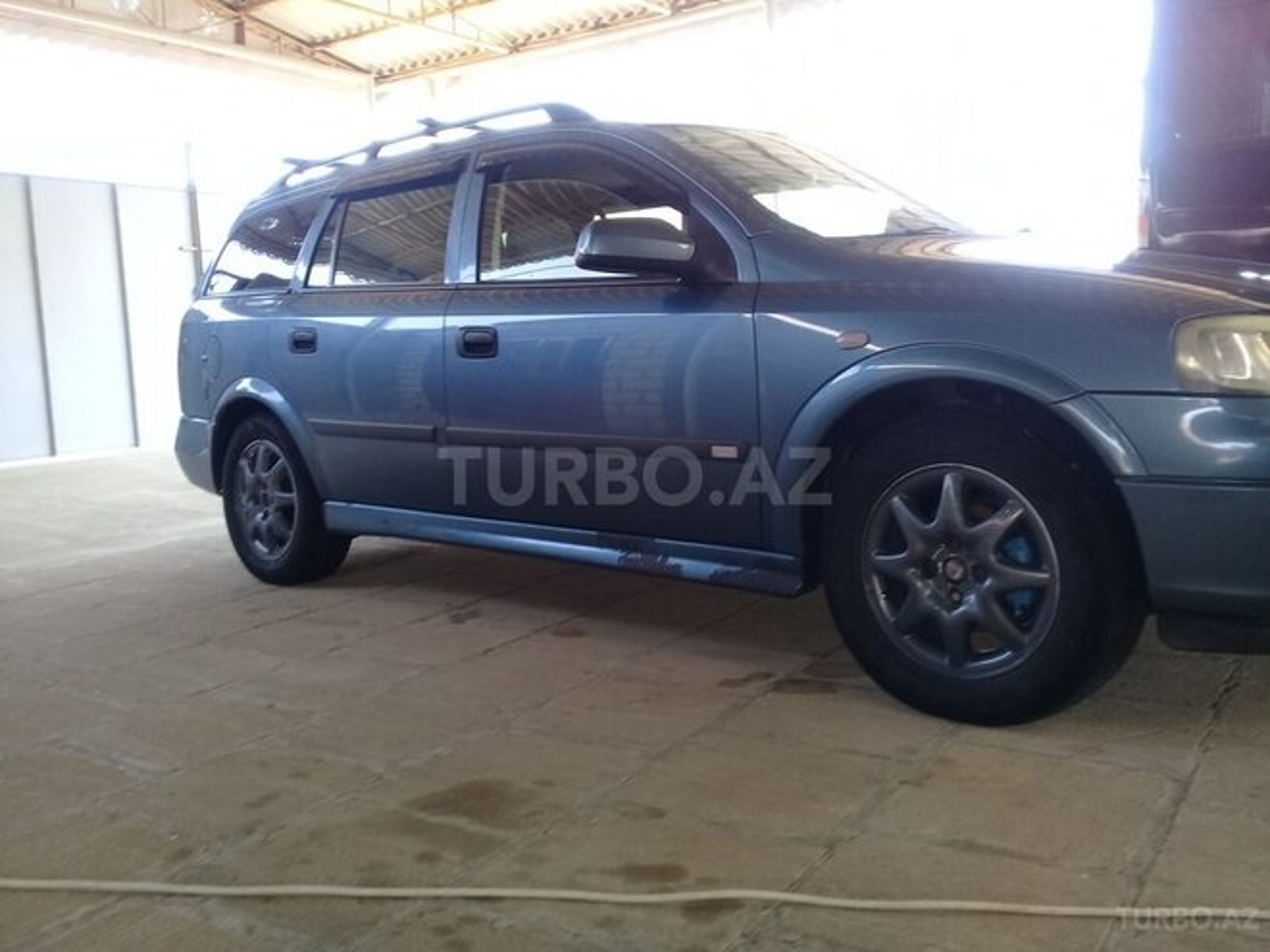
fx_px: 1137
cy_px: 476
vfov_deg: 45.4
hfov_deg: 58.4
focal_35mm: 31
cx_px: 635
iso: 64
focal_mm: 3.3
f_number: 2.2
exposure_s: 1/33
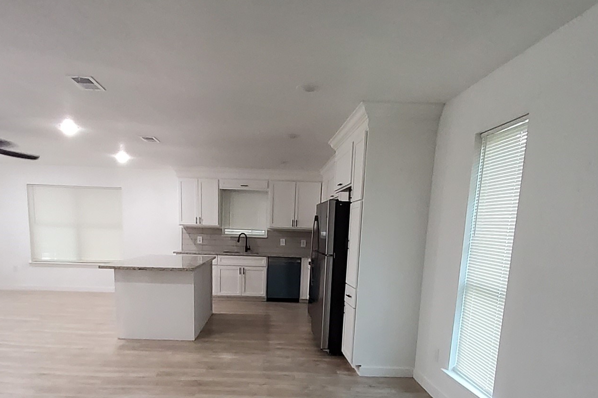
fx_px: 365
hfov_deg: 78.5
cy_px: 295
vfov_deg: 54.7
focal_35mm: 22
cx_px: 284
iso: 250
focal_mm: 1.13
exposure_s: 1/40
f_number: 2.2
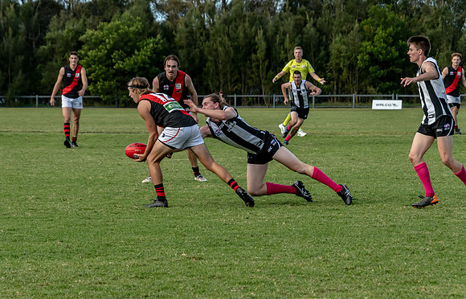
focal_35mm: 193
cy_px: 168
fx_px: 2472
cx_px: 214
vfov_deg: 6.9
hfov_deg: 10.8
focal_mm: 116
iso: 800
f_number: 6.3
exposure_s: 1/1000
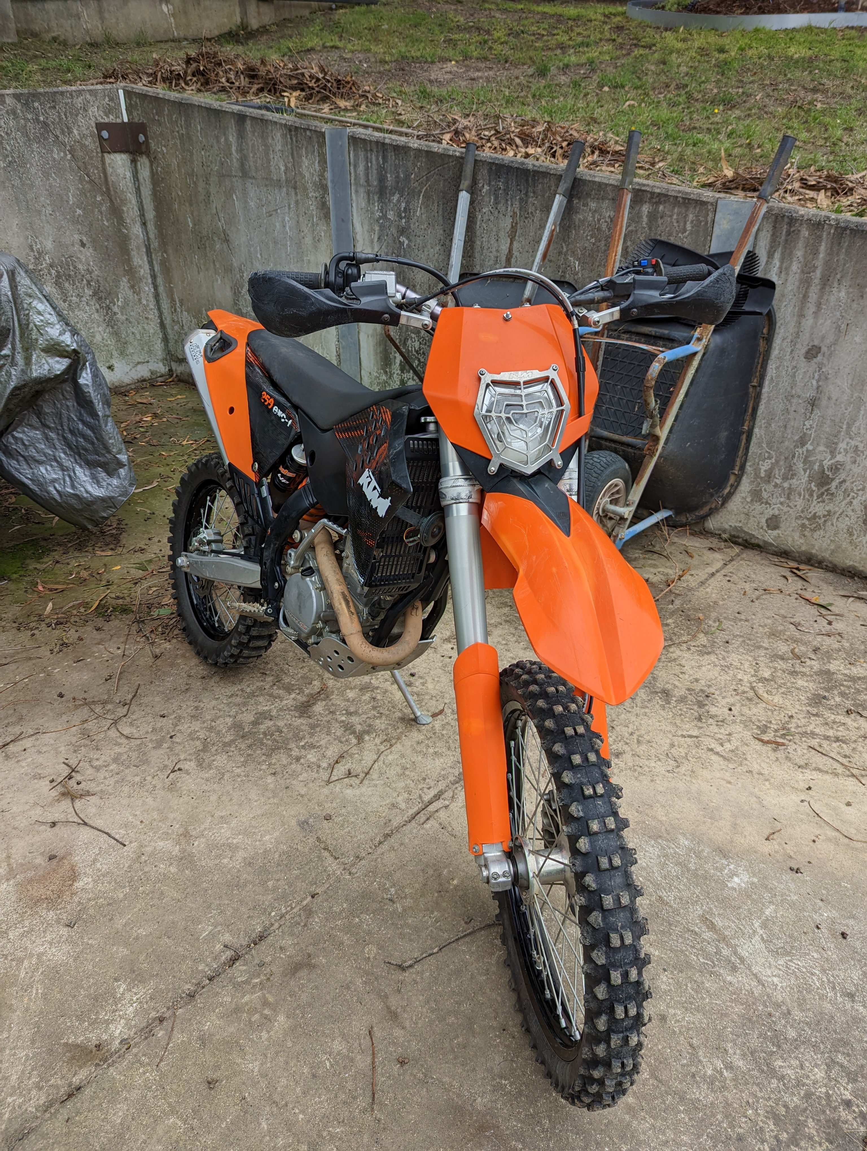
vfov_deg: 71.5
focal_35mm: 24
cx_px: 434
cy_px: 576
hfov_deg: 56.9
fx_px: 799
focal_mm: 6.81
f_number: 1.85
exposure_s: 1/712
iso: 47
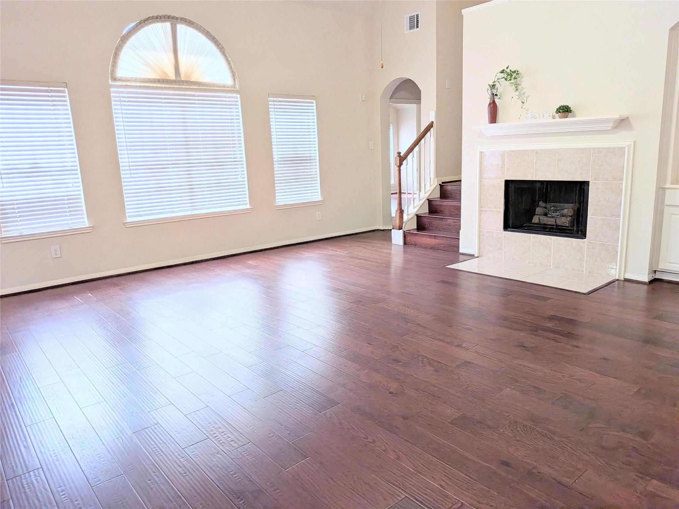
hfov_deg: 71.6
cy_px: 254
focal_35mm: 24
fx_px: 471
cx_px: 340
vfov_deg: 56.8
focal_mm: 4.53
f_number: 1.7
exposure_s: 1/394
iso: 29
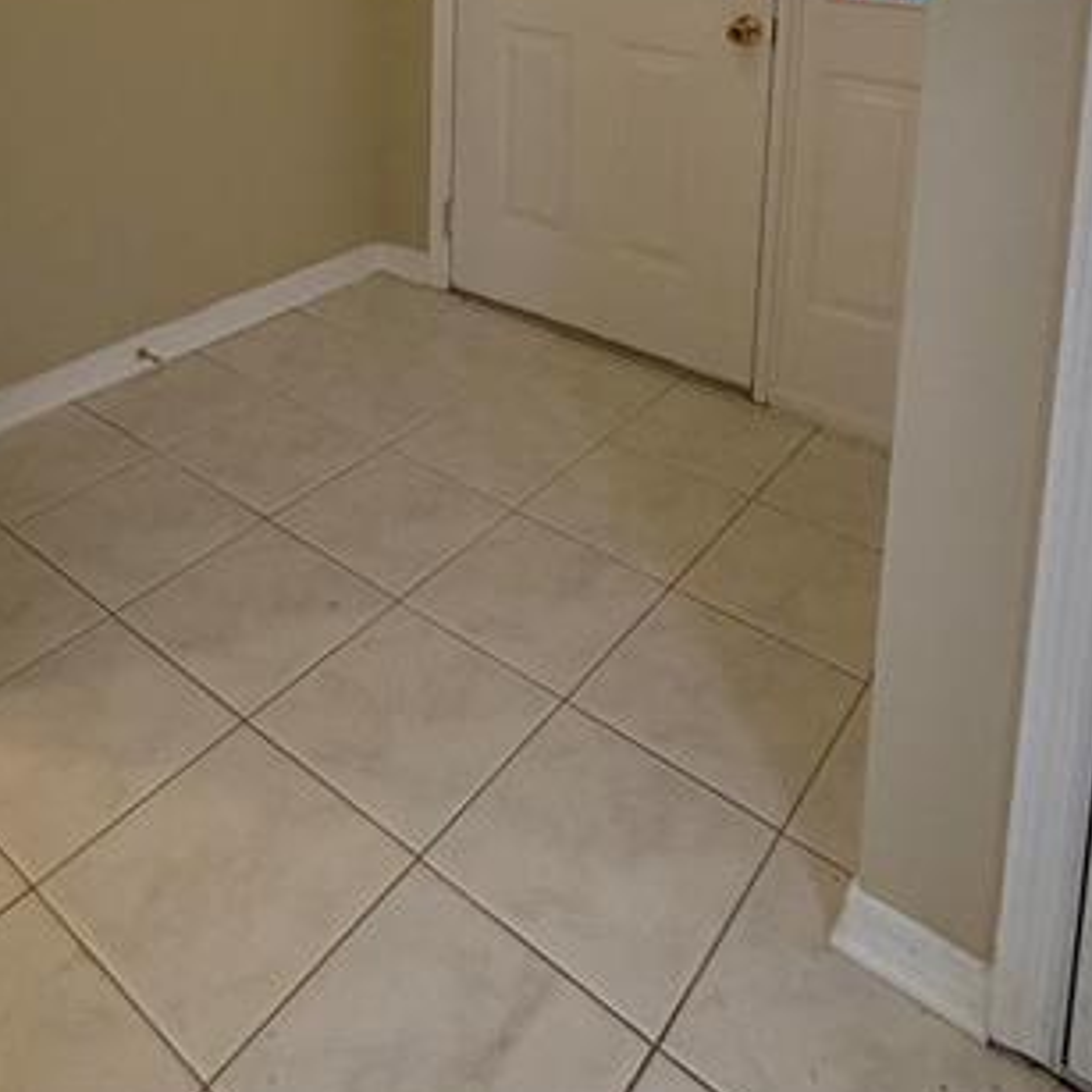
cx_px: 438
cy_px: 4
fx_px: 1106
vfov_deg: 44.7
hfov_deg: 52.2
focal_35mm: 31
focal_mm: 2.22
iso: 250
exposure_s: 1/60
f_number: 2.2
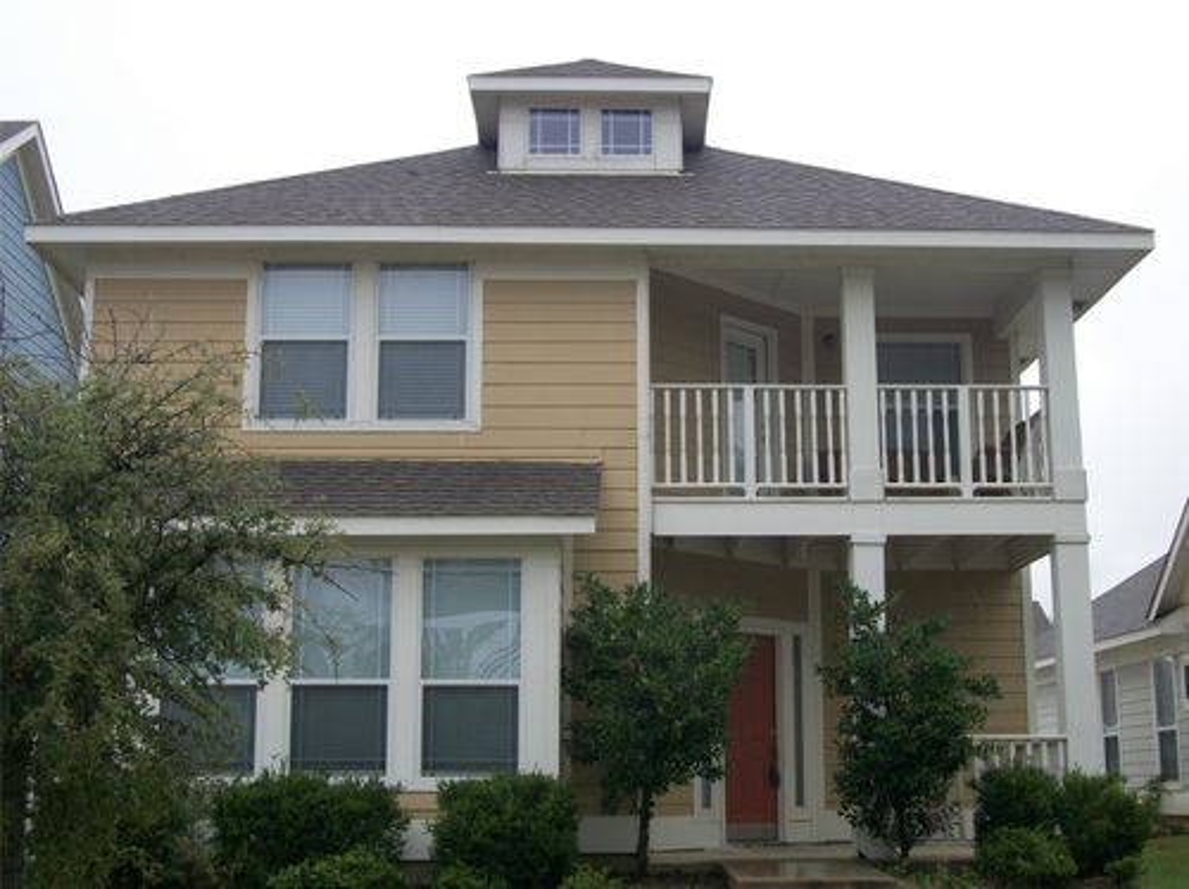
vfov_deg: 29.1
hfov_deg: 38.2
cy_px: 444
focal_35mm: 50
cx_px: 594
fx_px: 1716
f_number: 11.2
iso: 80
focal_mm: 8.8
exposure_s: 1/100
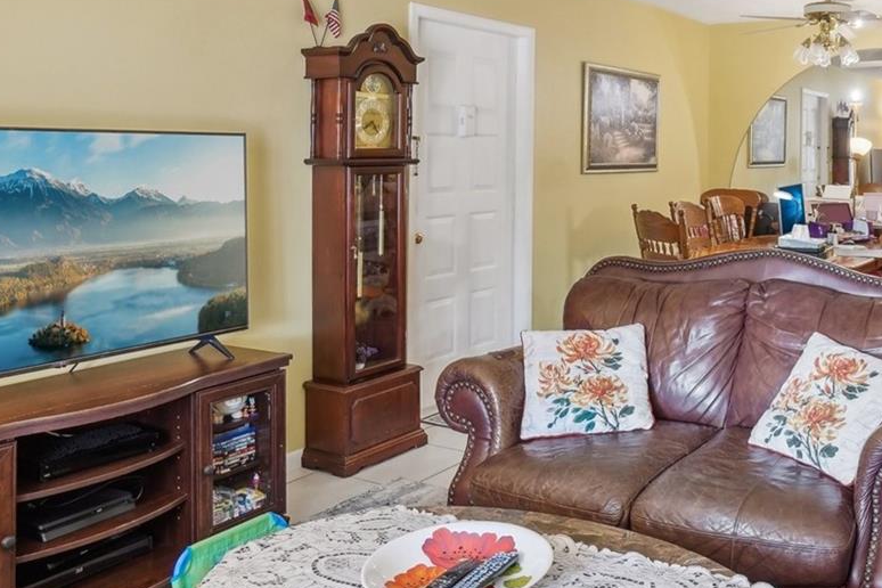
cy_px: 207
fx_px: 759
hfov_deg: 55.5
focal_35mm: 31
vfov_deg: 41.9
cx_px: 720
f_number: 4
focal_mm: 10
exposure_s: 1/20
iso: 400
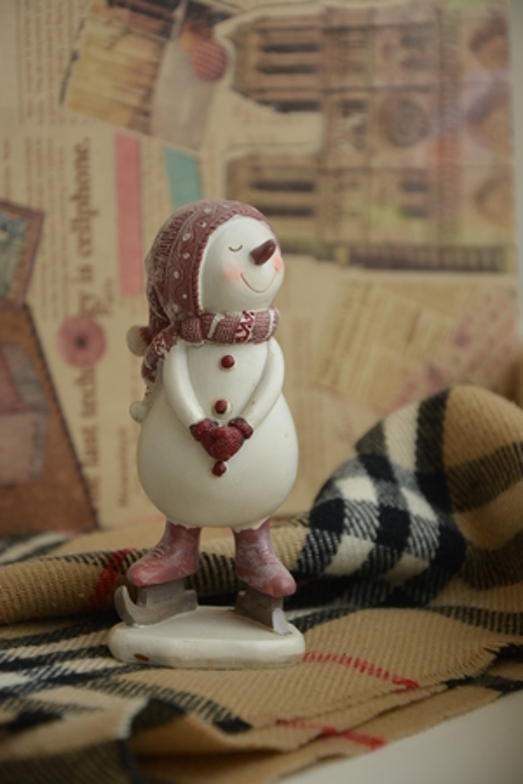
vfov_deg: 16.1
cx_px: 262
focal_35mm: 128
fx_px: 2778
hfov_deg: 10.8
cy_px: 392
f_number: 5.6
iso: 400
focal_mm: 85
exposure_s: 1/50
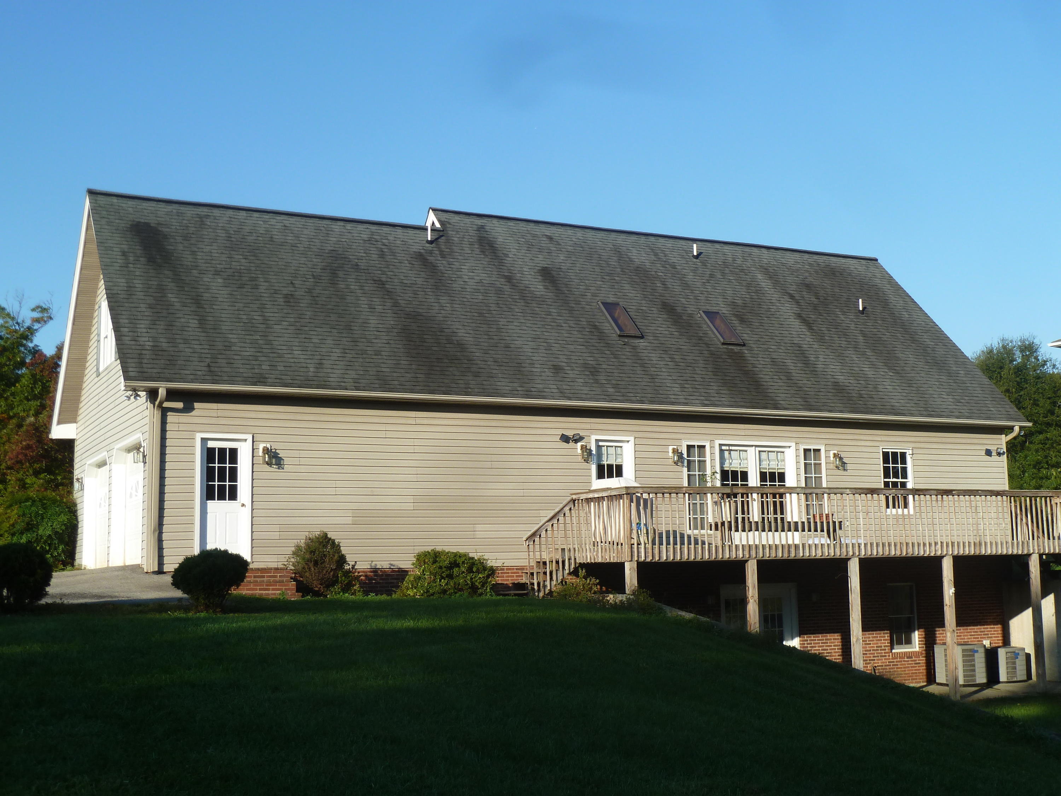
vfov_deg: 32.9
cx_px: 530
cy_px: 398
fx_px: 1349
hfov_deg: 42.9
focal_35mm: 44
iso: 80
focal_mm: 7.3
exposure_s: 1/320
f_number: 4
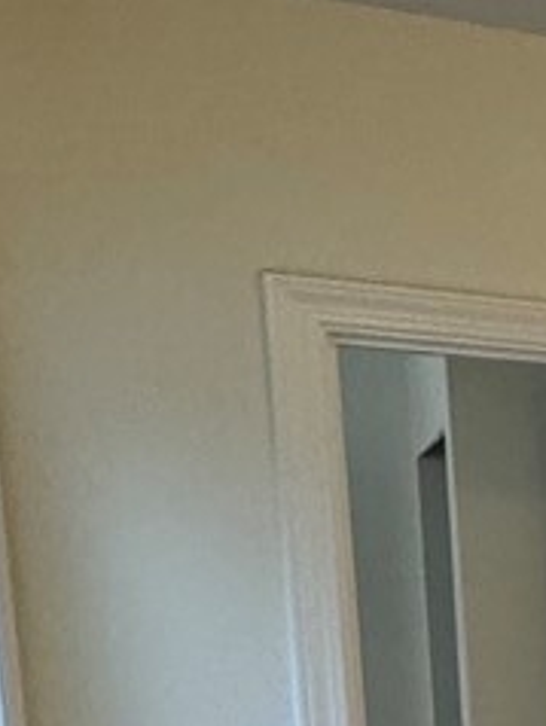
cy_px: 973
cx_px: 1629
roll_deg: -1.3
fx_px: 1973
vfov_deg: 19.1
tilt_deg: -10.8
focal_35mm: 94
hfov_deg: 10.8
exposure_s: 1/120
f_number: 2.2
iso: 200
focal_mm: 2.22
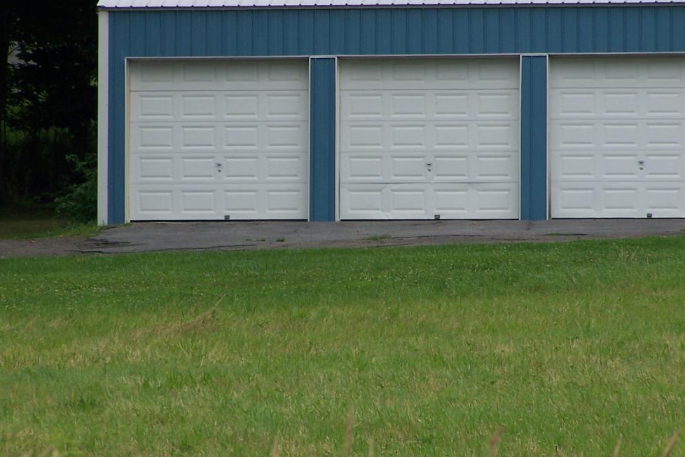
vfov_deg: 3.3
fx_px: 7953
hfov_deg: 4.9
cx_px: 399
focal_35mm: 418
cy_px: 195
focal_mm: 51
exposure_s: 1/350
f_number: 5
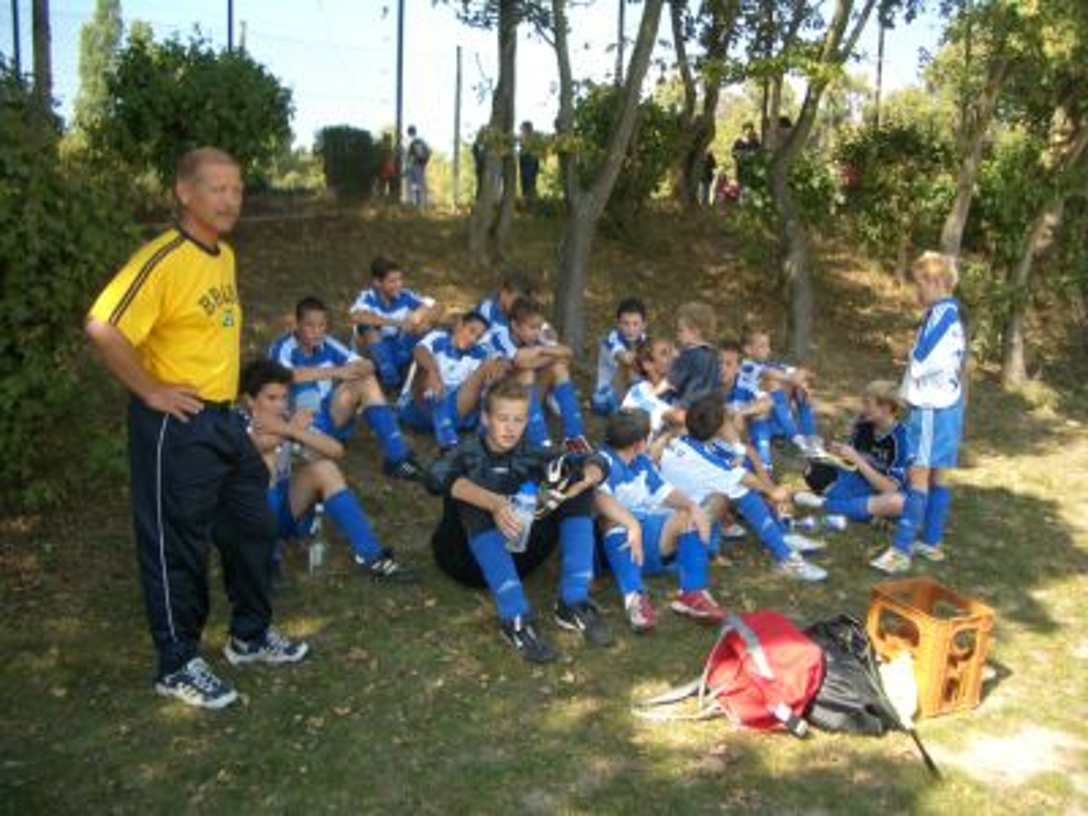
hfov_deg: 52.6
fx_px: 1100
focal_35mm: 35
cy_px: 408
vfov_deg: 40.7
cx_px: 544
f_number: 2.6
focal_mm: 5.8
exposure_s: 1/320
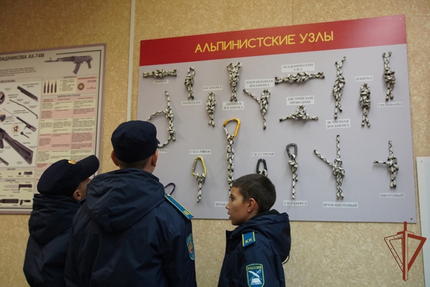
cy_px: 144
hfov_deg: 55.1
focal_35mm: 34
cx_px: 215
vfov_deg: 38.4
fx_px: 412
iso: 2500
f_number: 4
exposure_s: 1/160
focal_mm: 23
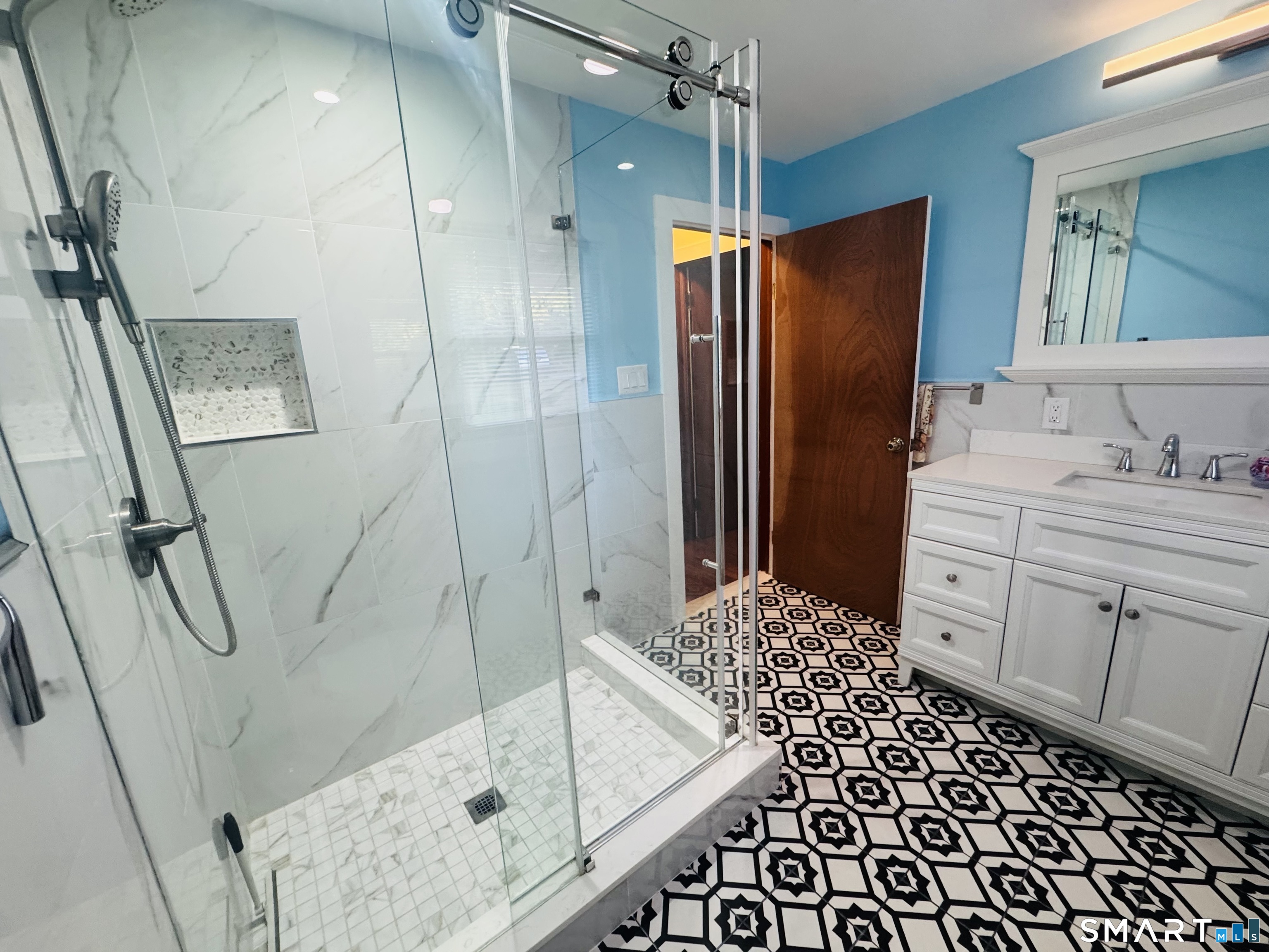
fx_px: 513
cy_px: 476
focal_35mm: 14
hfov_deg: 102.1
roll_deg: +2.7
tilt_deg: -13.2
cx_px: 634
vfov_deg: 85.7
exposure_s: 1/60
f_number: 2.2
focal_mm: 2.22
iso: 250
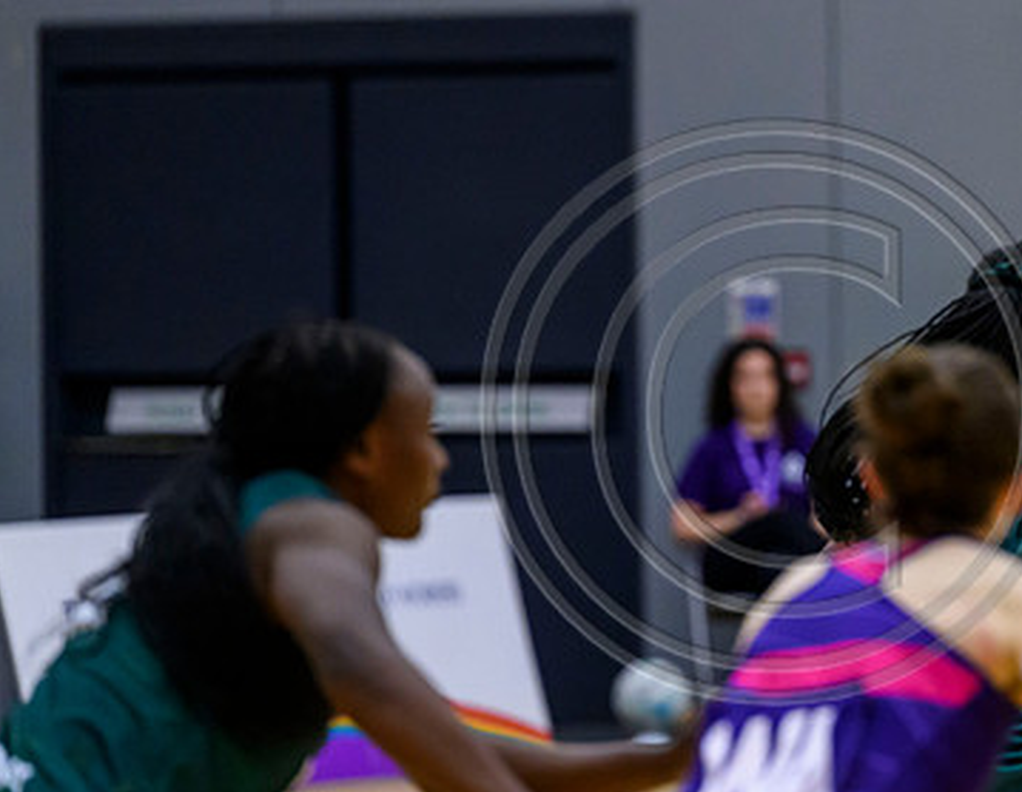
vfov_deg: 3.6
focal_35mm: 416
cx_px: 1067
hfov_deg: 4.7
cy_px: 302
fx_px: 12427
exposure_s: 1/1000
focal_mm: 200
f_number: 3.5
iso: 5000
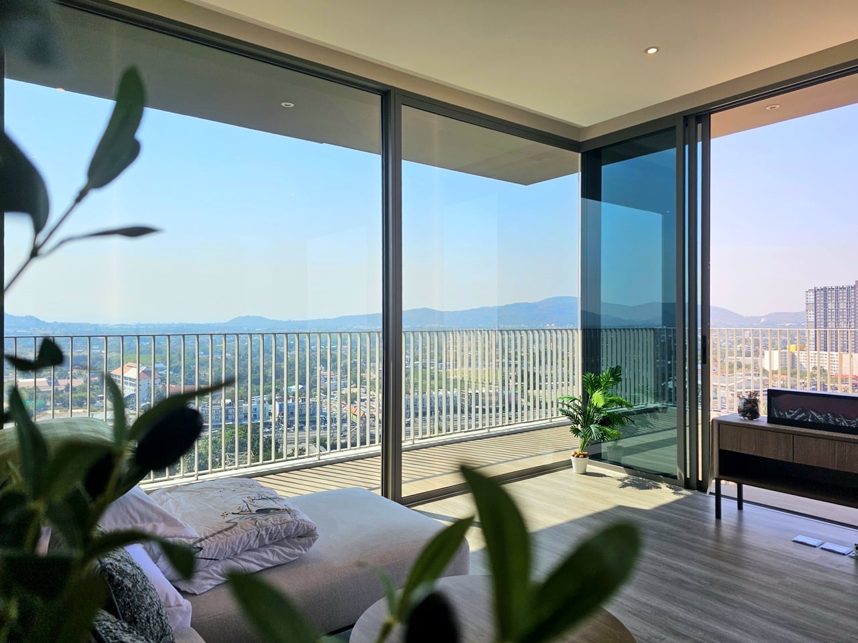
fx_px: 570
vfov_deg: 58.9
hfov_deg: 73.9
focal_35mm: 23
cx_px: 429
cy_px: 322
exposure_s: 1/417
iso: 10
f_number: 1.7
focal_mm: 6.3
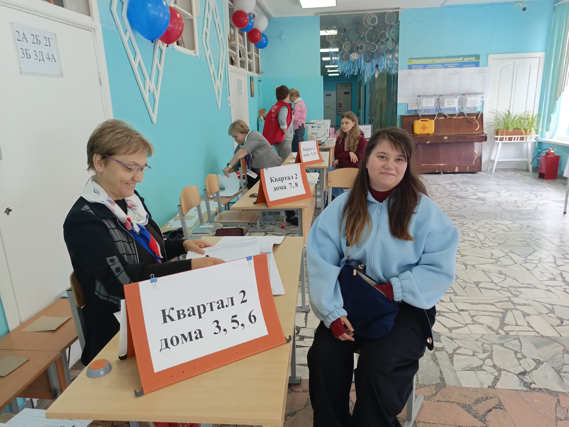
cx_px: 284
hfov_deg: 71.6
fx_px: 394
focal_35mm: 24
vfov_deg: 56.8
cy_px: 214
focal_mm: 5.25
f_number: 1.7
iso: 316
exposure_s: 1/99.9
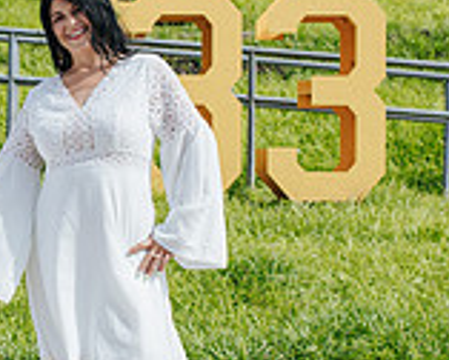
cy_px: 182
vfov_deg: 12.0
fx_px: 1716
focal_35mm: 129
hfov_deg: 14.6
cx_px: -46
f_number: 3.5
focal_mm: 35
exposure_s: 1/1250
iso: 100
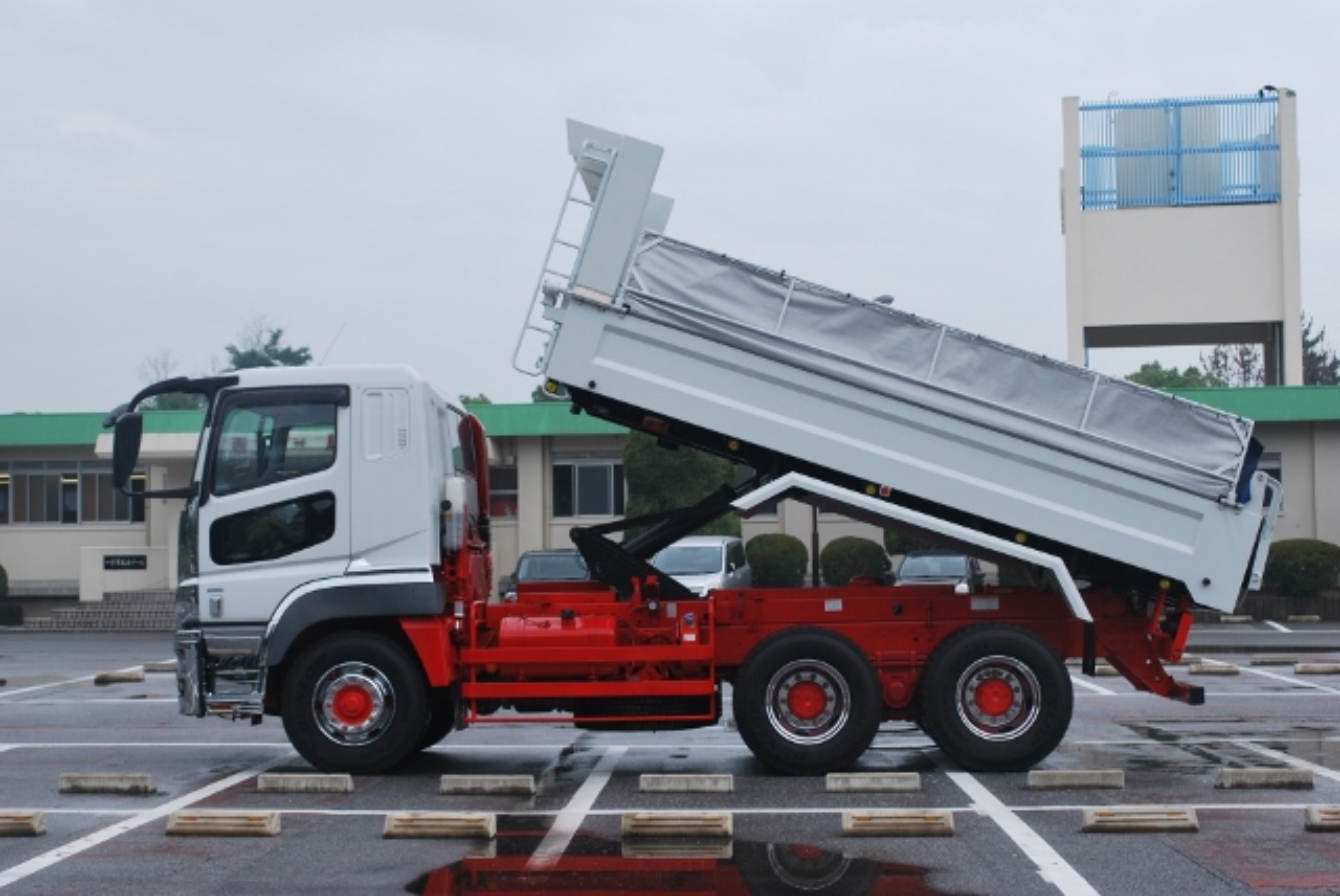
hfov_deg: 33.4
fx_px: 2235
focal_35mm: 60
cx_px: 670
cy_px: 448
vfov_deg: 22.7
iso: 100
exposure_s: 1/200
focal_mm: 40
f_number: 7.1
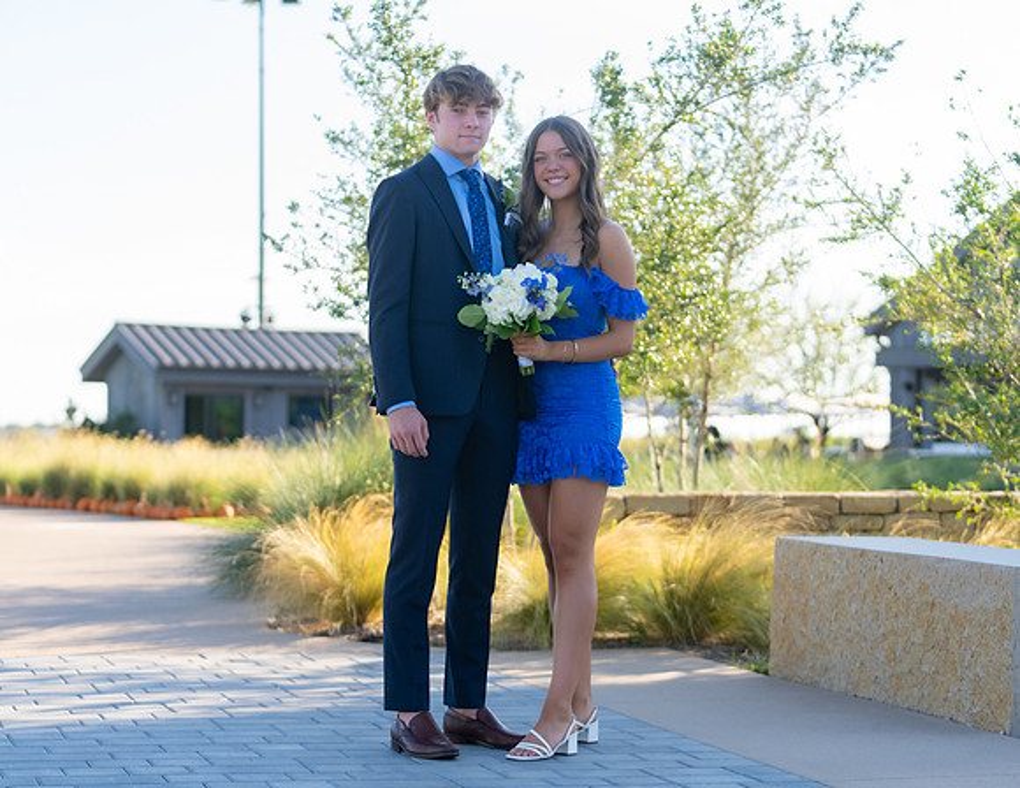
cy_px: 402
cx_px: 513
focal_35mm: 81
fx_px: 2422
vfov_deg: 18.5
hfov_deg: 23.8
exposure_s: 1/320
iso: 100
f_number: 2.8
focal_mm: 70
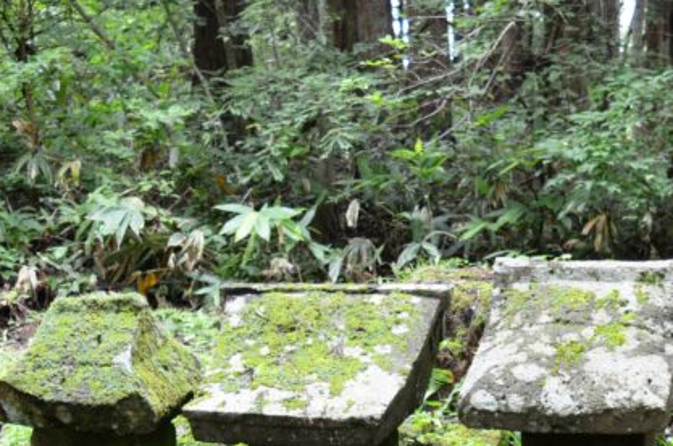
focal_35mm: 81
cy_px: 431
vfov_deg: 16.5
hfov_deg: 25.1
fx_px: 1511
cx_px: 392
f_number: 4.8
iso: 800
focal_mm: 22
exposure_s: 1/90
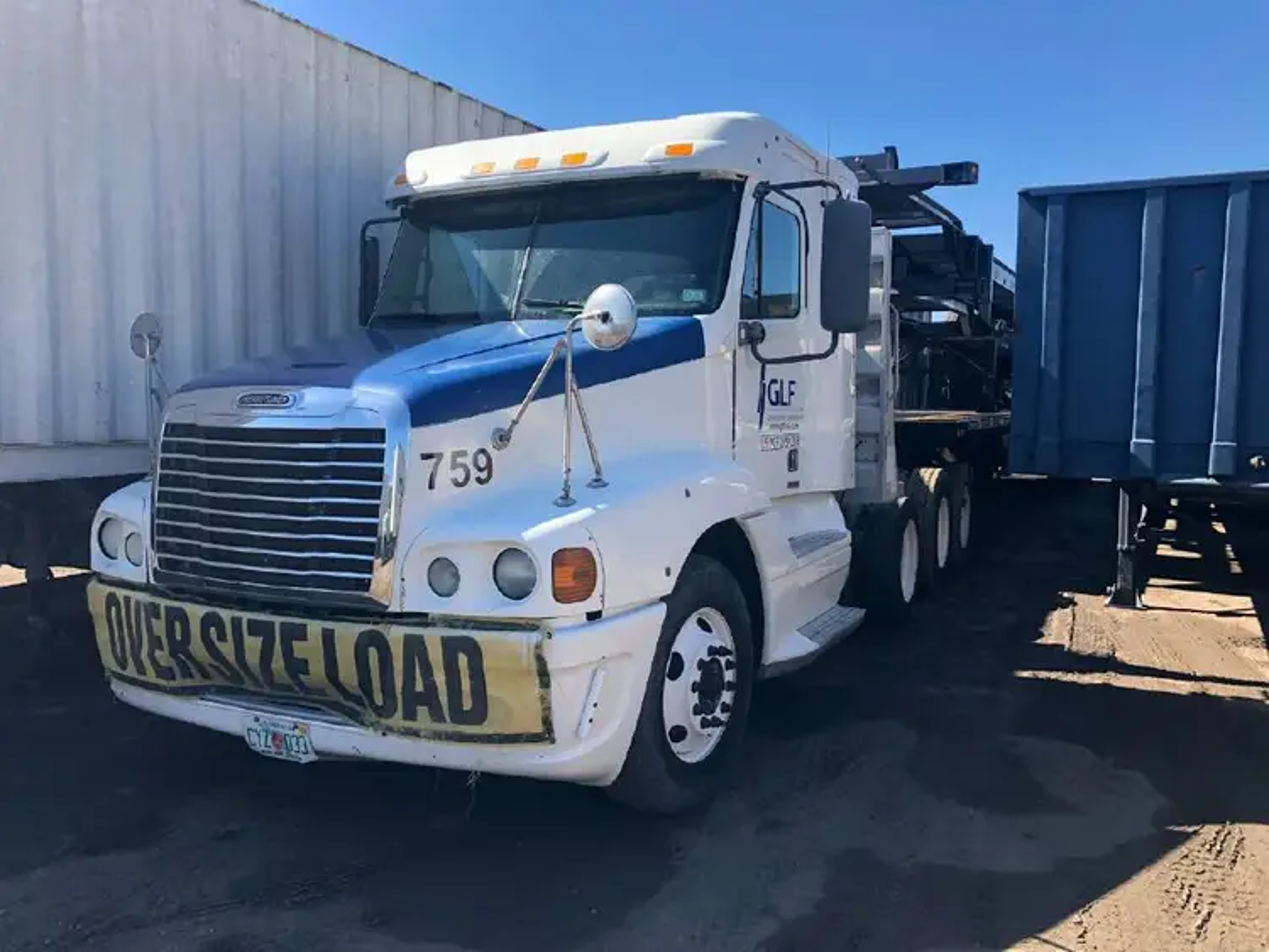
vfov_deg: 49.8
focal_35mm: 28
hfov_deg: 63.4
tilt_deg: -3.8
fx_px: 1027
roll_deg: +0.0
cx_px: 634
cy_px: 476
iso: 20
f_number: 1.8
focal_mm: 4
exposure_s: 1/774
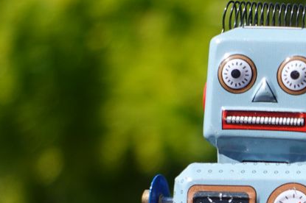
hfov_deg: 9.4
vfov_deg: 6.3
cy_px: 278
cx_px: 372
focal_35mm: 216
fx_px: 1834
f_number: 2.8
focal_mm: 25.7
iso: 125
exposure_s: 1/160
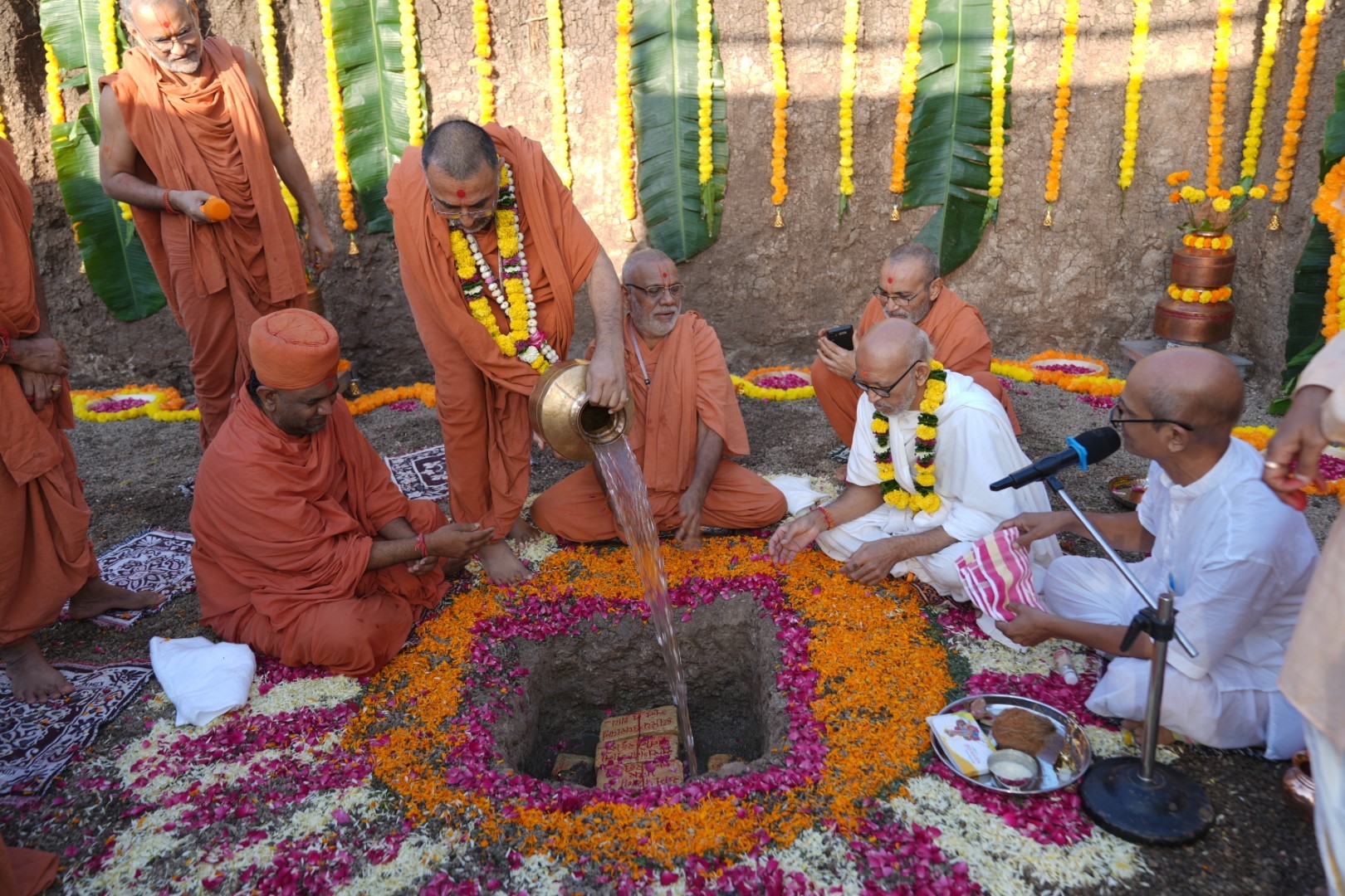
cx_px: 672
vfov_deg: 49.6
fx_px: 971
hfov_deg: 69.4
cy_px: 448
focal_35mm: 26
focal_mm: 26
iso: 80
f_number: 3.5
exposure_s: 1/160
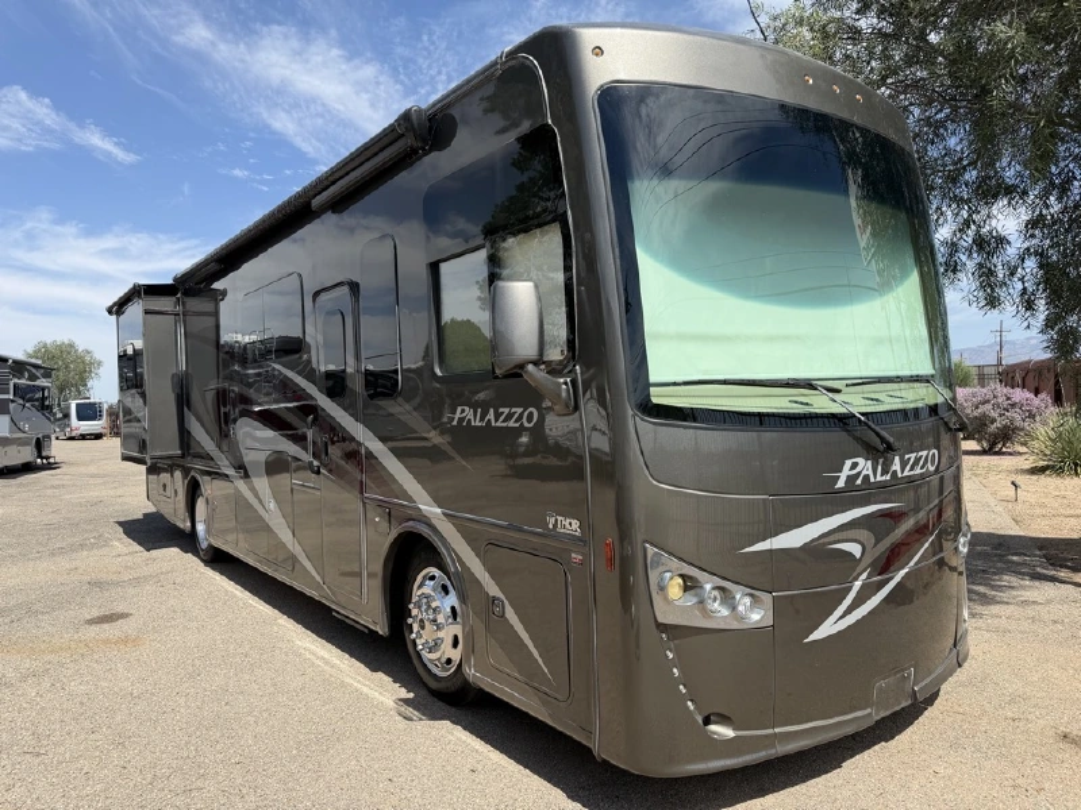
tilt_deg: -0.5
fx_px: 749
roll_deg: +1.2
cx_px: 540
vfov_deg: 56.8
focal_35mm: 24
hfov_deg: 71.6
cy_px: 405
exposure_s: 1/3953
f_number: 1.78
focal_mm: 6.76
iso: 80
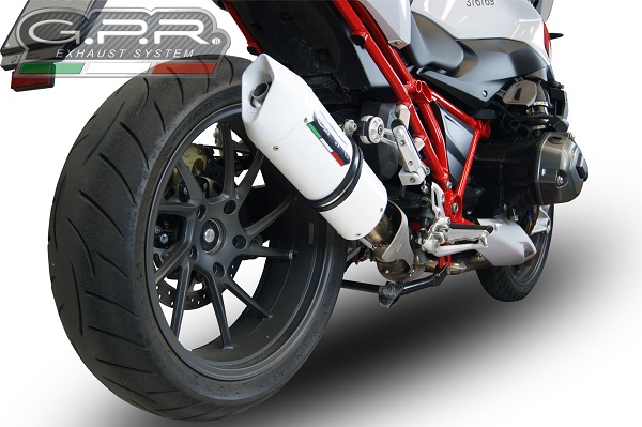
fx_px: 641
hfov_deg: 53.2
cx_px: 321
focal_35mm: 36
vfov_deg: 36.8
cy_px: 214
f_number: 4
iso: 200
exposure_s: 1/40
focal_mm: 24
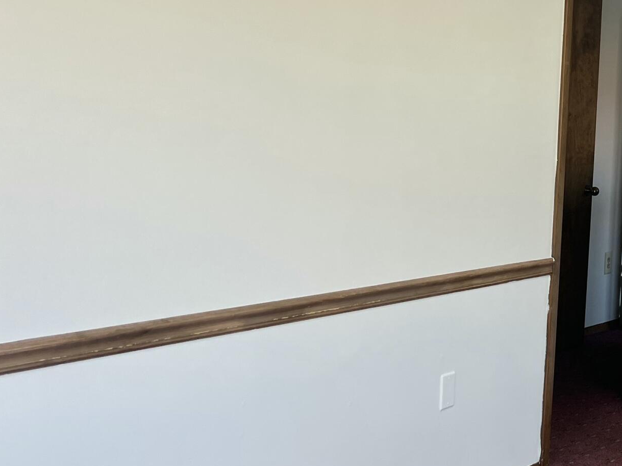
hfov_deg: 28.1
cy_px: 198
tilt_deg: -3.3
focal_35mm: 64
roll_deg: -3.8
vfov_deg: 22.9
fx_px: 1150
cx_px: 649
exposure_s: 1/201
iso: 40
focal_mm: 5.7
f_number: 1.5
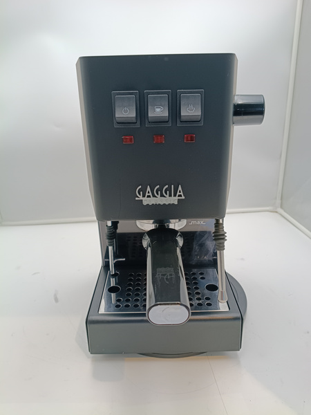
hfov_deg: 53.1
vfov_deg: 67.3
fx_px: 311
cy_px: 208
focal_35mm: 26
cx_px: 156
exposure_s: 1/132
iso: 143
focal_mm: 4.81
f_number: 1.8
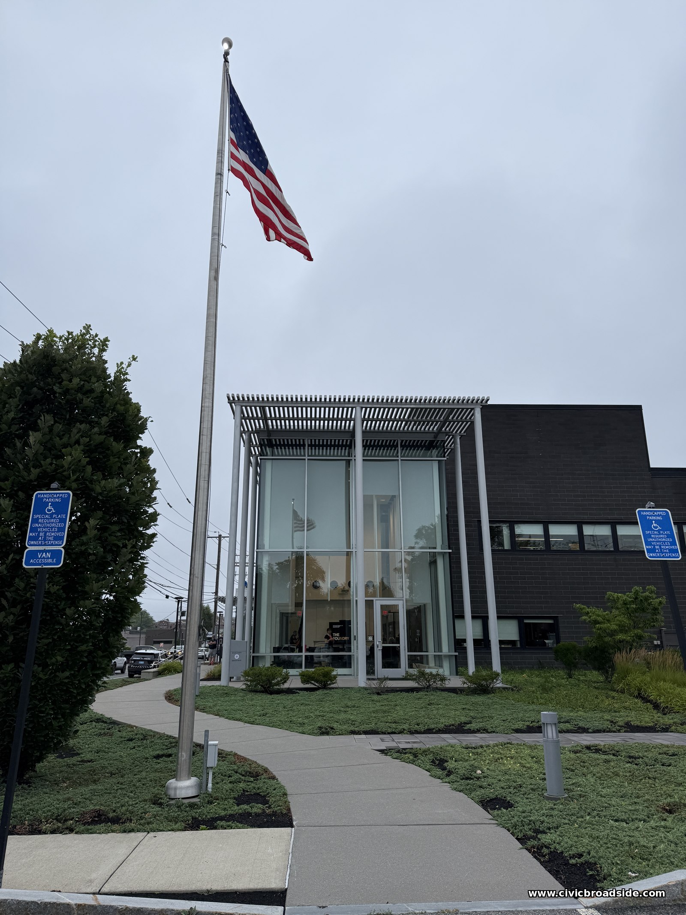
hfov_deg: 56.8
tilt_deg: +17.4
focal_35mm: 24
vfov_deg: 71.6
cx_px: 343
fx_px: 634
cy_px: 458
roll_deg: -0.6
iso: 80
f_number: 1.78
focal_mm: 6.76
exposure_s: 1/931
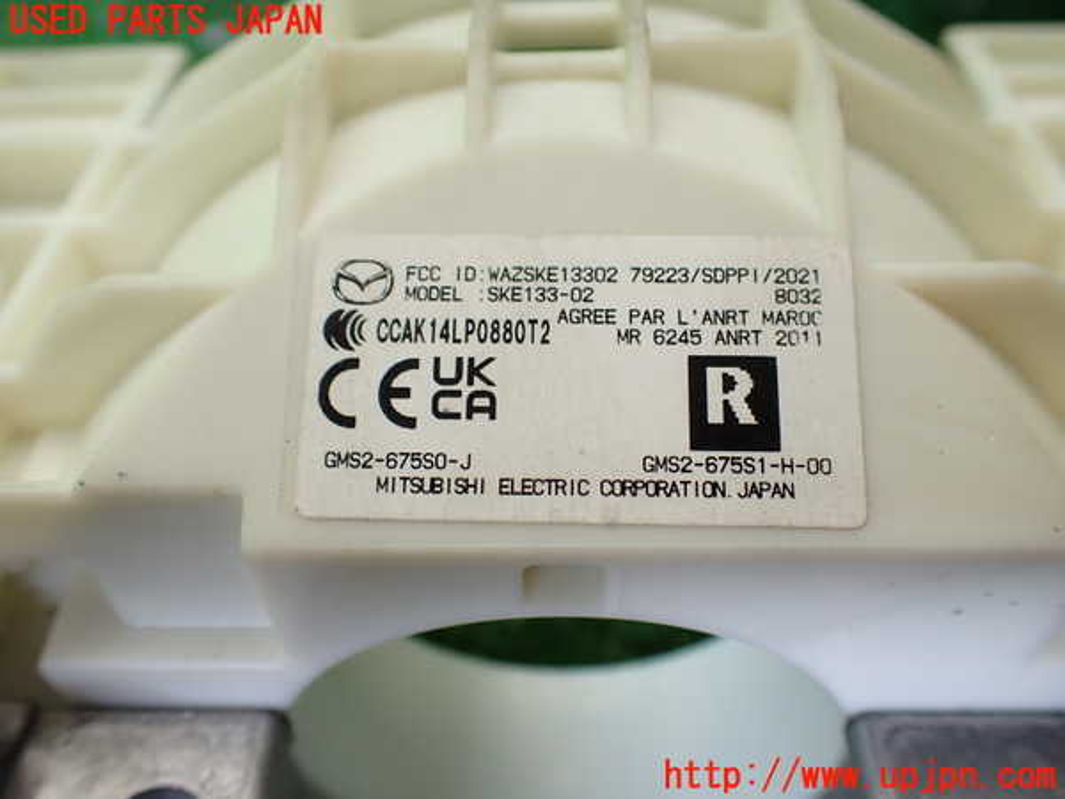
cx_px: 532
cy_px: 400
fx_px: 923
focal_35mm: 30
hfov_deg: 60.0
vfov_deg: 46.8
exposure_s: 1/125
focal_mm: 5.4
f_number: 2.3
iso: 125
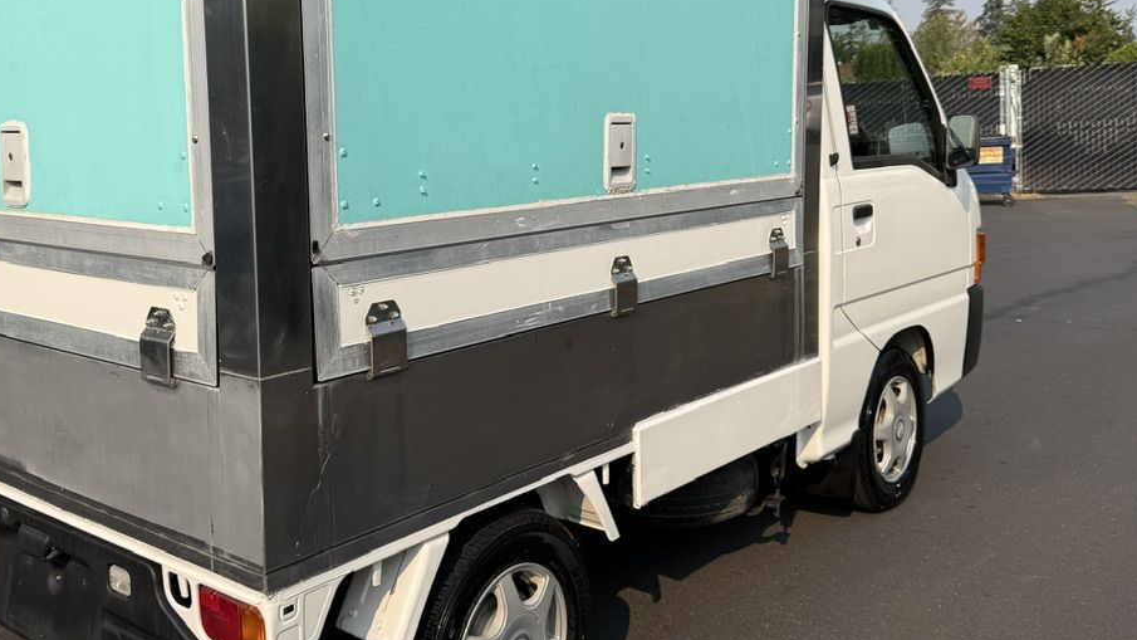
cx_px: 489
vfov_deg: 31.8
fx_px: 1115
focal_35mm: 37
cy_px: 223
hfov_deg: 53.8
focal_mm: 6.76
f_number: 1.78
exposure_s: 1/5319
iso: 80
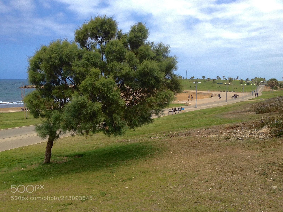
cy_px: 106
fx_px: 286
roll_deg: -1.0
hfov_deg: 52.6
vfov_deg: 40.7
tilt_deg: -10.5
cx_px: 142
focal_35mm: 35
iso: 50
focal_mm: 4.28
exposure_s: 1/1672
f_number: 2.4
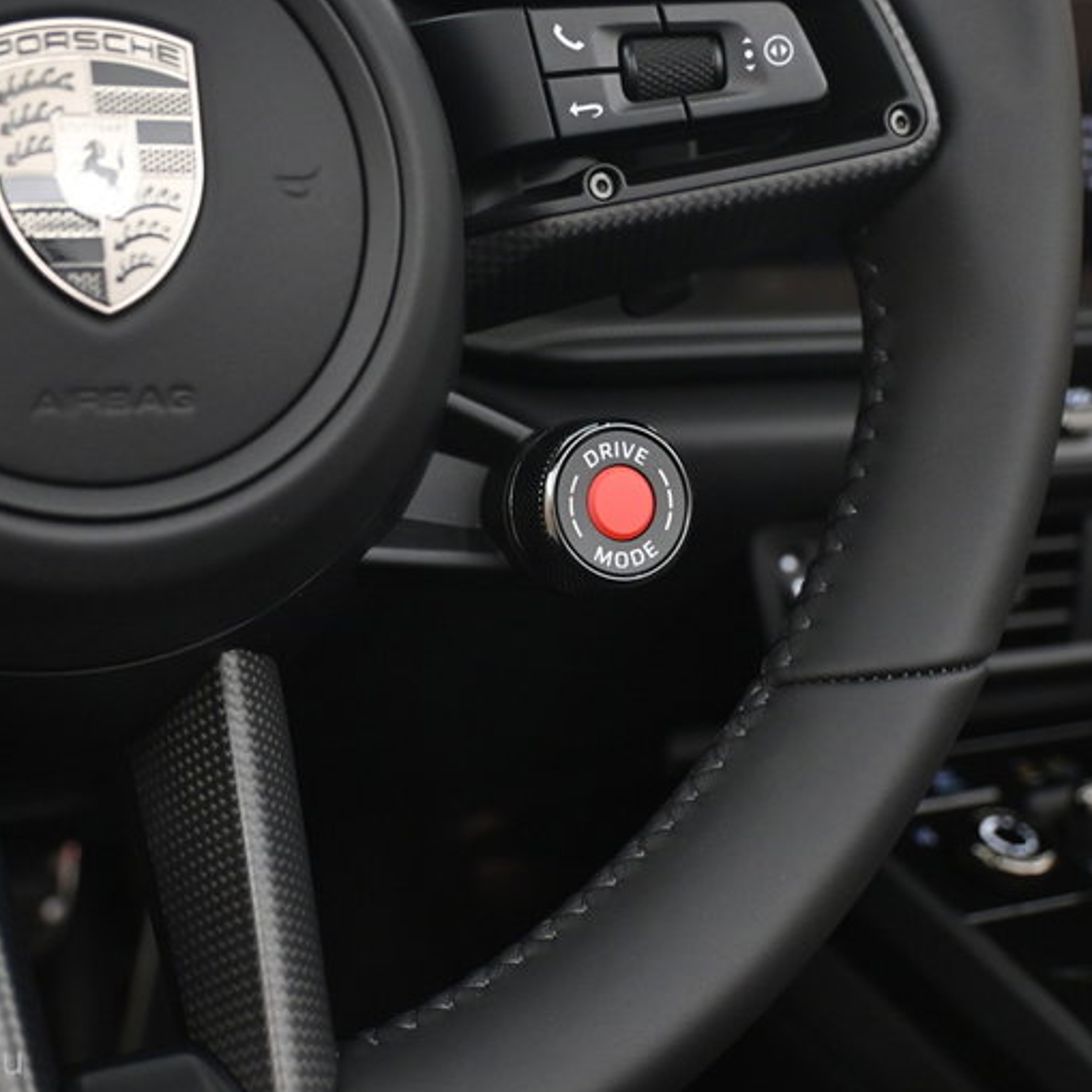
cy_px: 547
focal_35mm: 50
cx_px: 458
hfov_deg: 34.0
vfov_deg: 34.0
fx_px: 1785
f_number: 4.5
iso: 1600
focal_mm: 26
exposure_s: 1/40
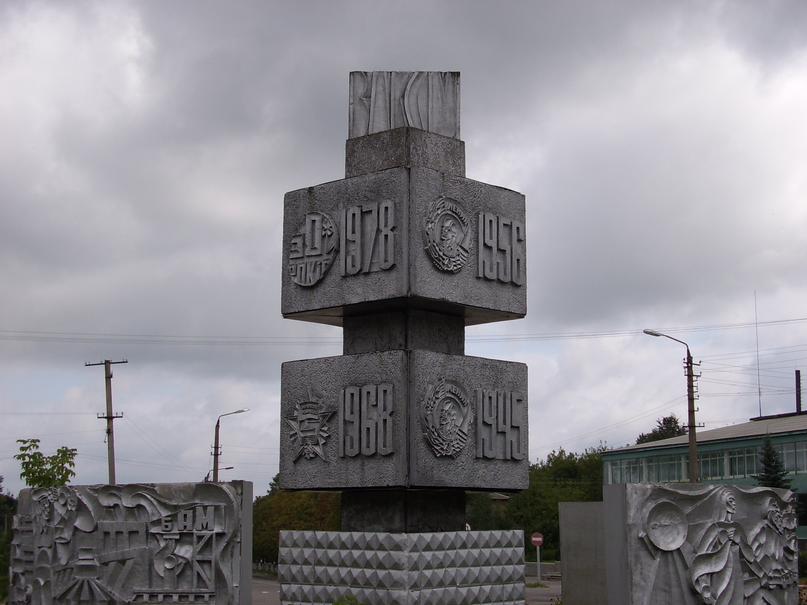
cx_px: 404
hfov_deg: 42.9
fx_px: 1026
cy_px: 302
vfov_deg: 32.9
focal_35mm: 44
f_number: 4.8
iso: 71
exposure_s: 1/706
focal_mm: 8.4
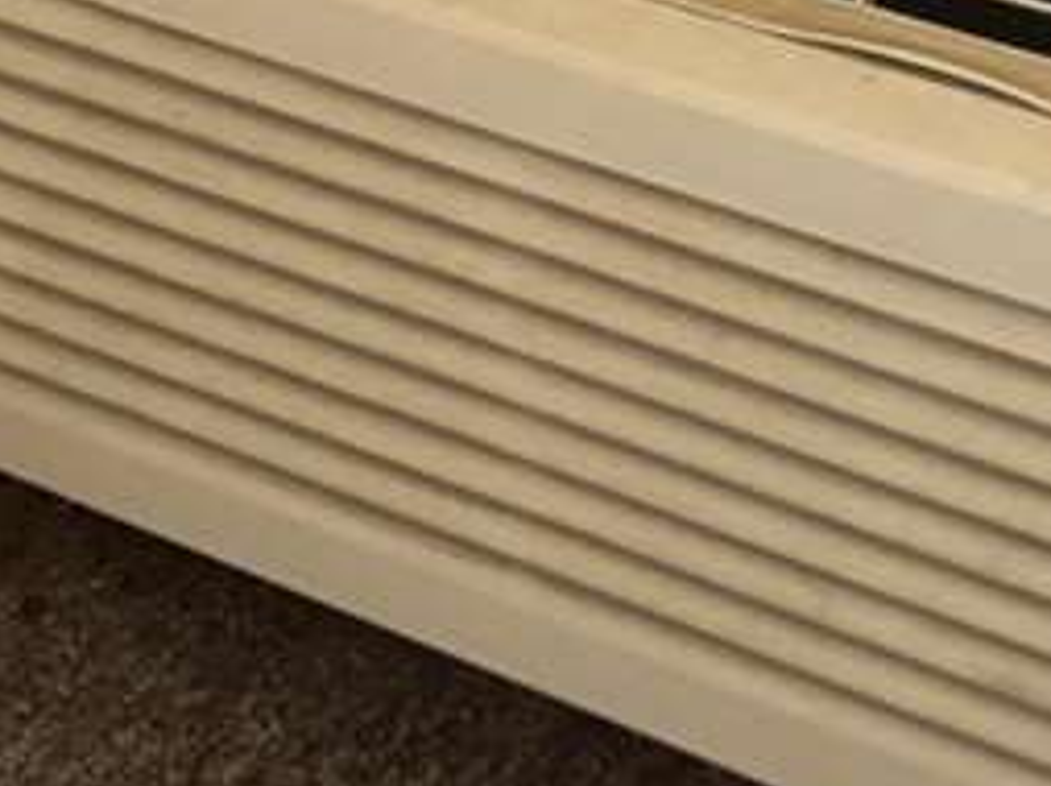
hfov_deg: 16.3
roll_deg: -0.8
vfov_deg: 11.7
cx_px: 720
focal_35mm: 121
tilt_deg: -28.0
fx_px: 3670
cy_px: -370
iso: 800
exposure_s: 1/40
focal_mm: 6.76
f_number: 1.78
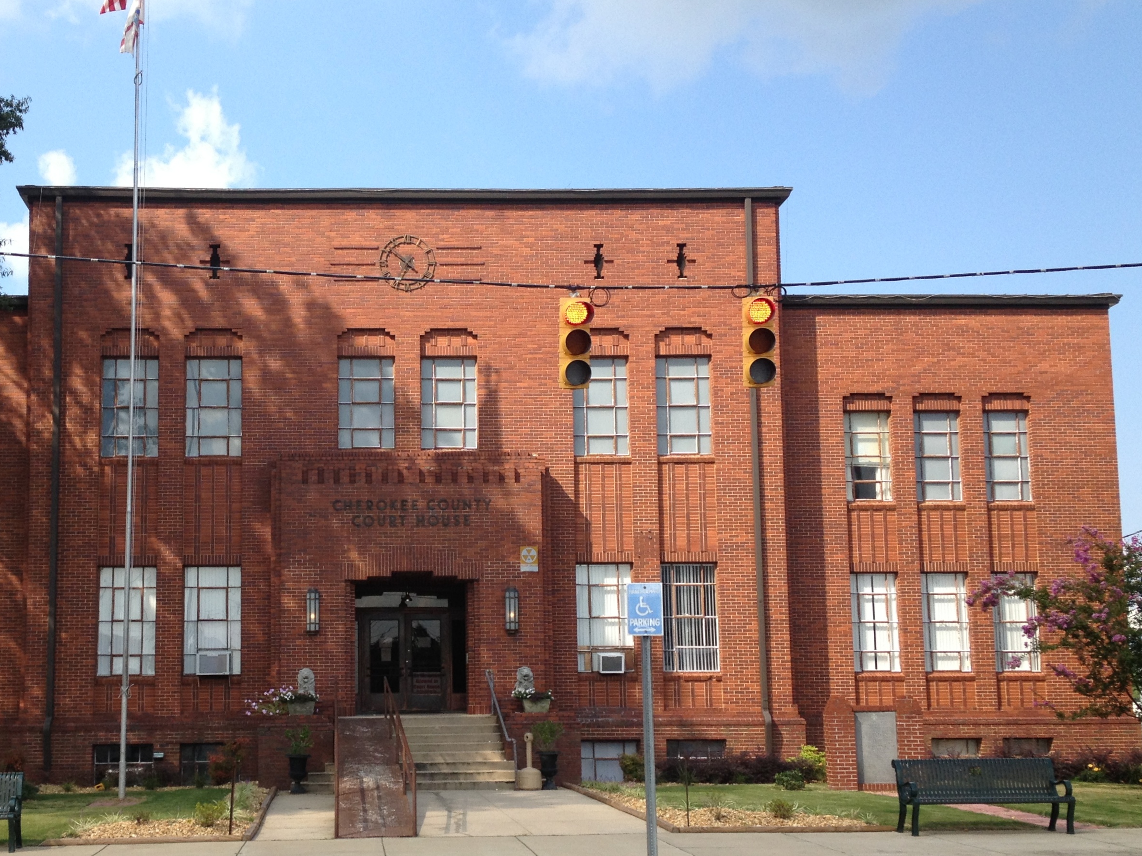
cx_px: 386
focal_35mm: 48
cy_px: 516
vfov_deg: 30.2
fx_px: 1584
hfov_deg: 39.2
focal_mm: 4.28
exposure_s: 1/905
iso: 50
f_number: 2.4
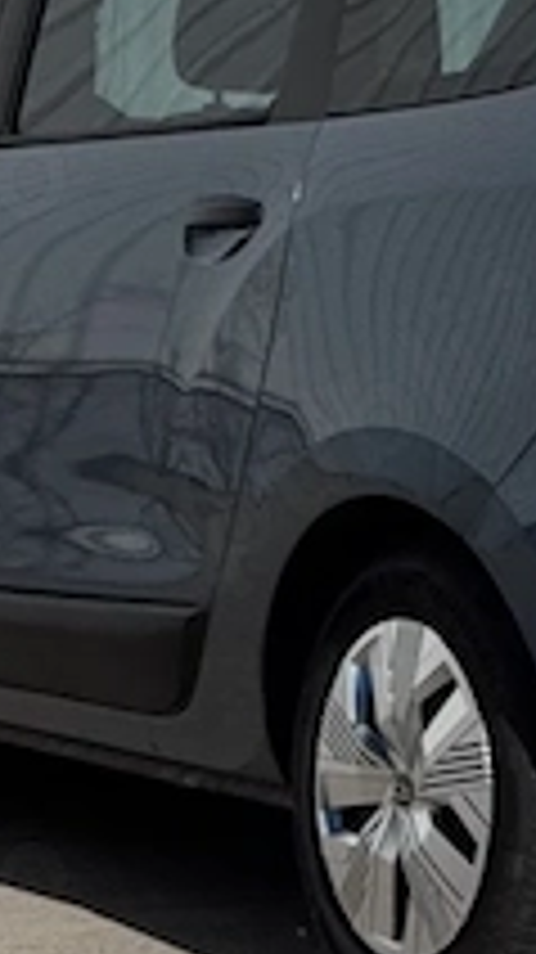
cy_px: 459
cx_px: 658
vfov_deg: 10.9
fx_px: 4986
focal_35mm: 197
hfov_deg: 6.1
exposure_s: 1/15385
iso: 80
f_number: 1.78
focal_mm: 6.76
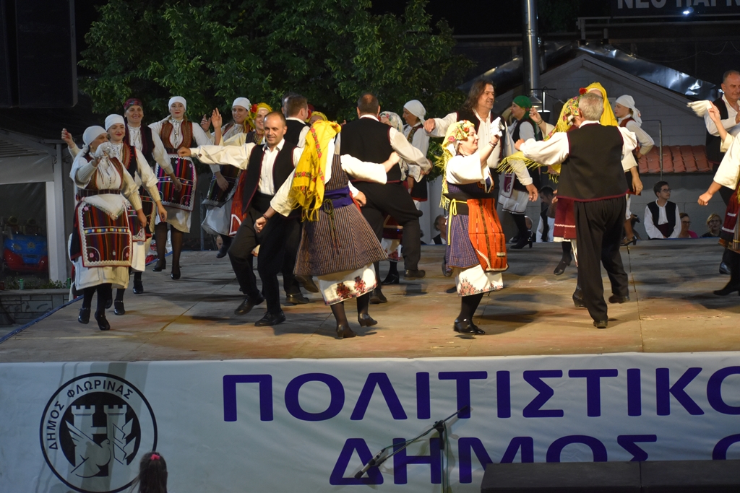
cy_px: 246
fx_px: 2158
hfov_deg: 19.5
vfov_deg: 13.0
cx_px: 370
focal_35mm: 105
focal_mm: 70
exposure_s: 1/125
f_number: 4.5
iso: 1400
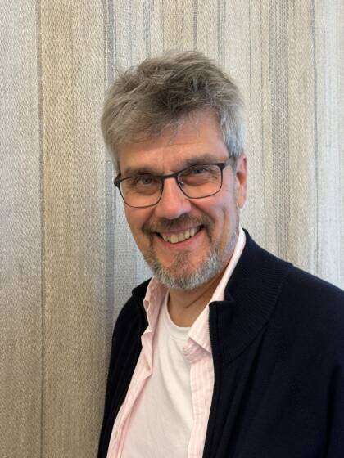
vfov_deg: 39.7
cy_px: 229
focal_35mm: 48
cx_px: 172
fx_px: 636
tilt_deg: +0.3
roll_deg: +1.4
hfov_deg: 30.3
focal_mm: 6.76
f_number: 1.78
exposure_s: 1/50
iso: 64
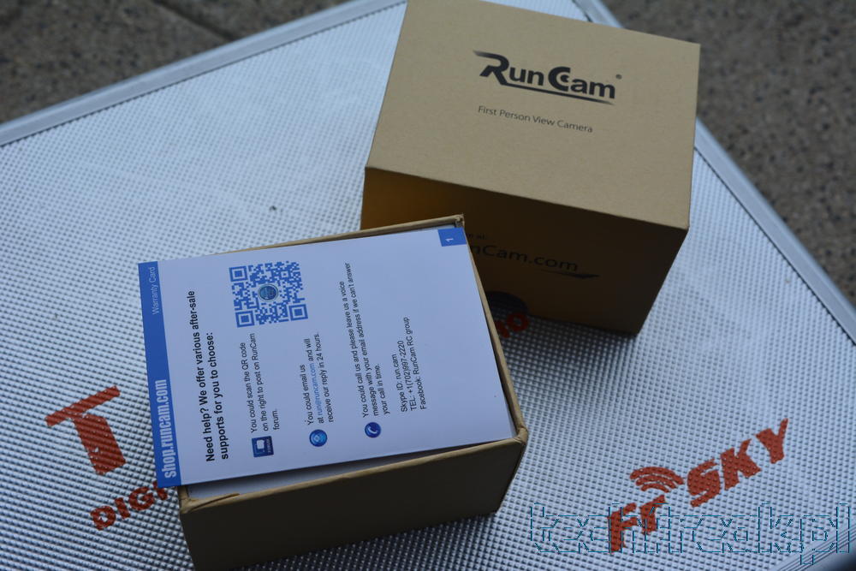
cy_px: 286
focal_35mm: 52
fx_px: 1248
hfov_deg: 37.8
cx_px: 428
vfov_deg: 25.8
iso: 220
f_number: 10
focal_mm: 35
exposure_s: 1/60
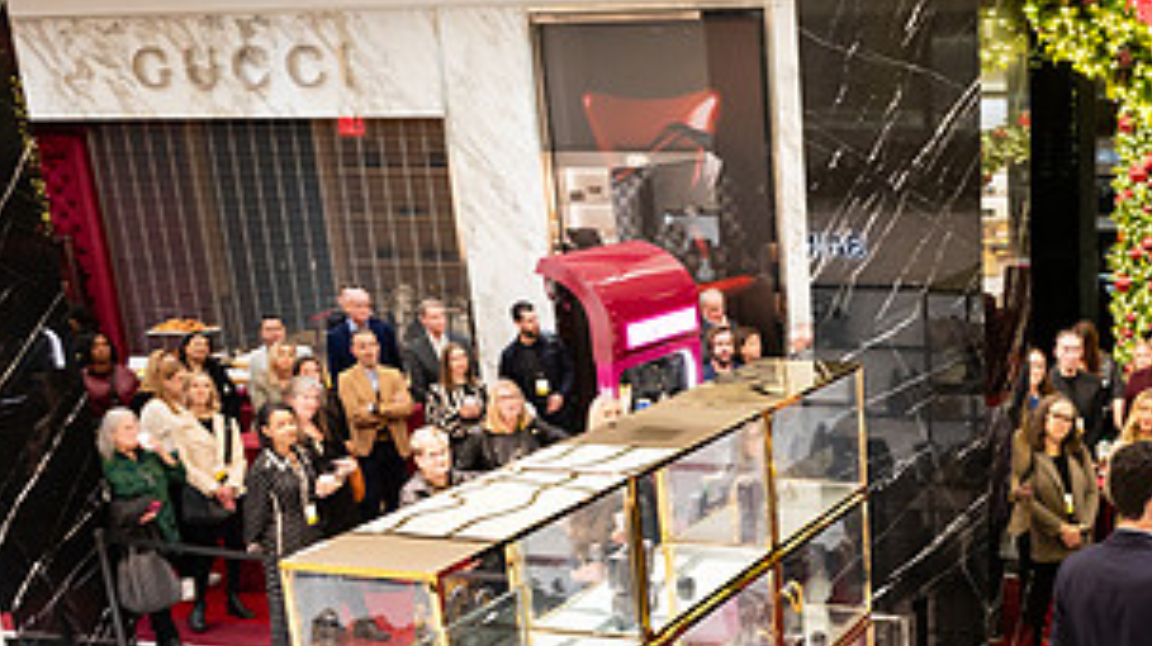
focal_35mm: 50
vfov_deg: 23.2
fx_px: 1526
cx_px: 984
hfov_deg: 39.1
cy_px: 597
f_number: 3.2
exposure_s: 1/160
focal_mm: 24
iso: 1250
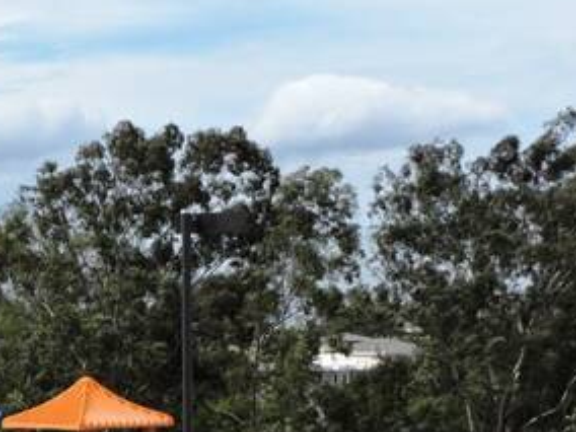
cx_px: -93
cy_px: 497
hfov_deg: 17.5
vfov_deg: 13.4
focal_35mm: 108
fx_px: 1797
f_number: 3.1
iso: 100
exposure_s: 1/1250
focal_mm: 5.4
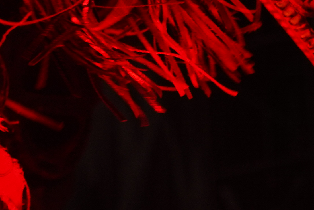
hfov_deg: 3.6
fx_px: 4981
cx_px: -46
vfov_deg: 2.4
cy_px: -12
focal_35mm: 571
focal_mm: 105
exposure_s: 1/125
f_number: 4
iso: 400
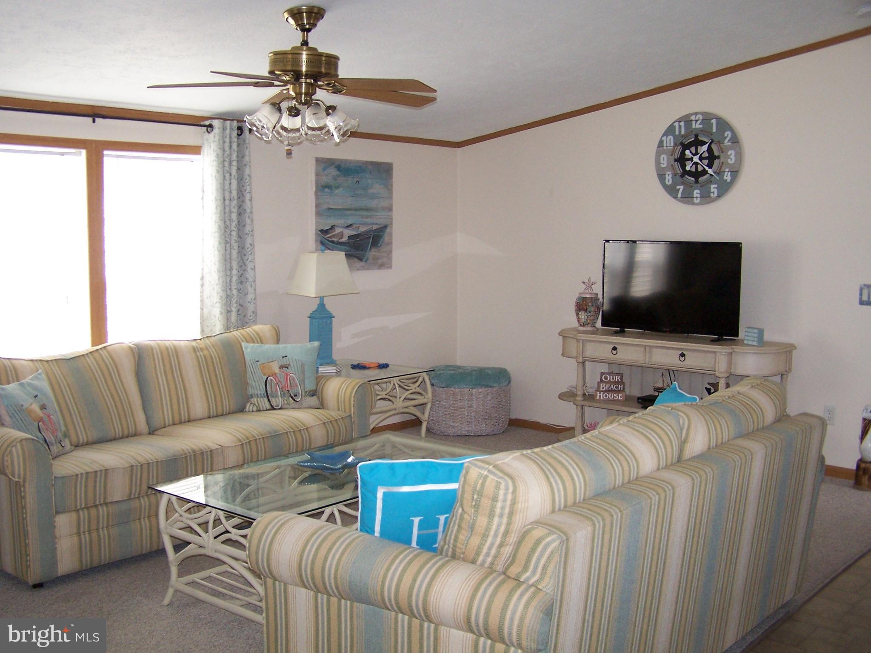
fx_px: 956
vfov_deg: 37.7
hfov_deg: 49.0
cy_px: 326
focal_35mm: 38
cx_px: 436
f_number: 2.8
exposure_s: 1/60
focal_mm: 6.3
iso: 140
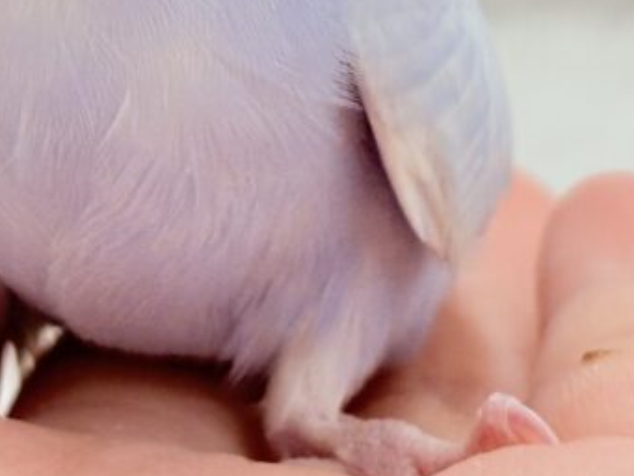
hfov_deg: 10.8
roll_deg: +1.1
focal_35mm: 183
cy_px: -273
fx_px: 3353
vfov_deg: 7.9
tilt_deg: +4.5
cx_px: 303
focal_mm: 5.96
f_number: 1.6
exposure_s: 1/100
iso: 64
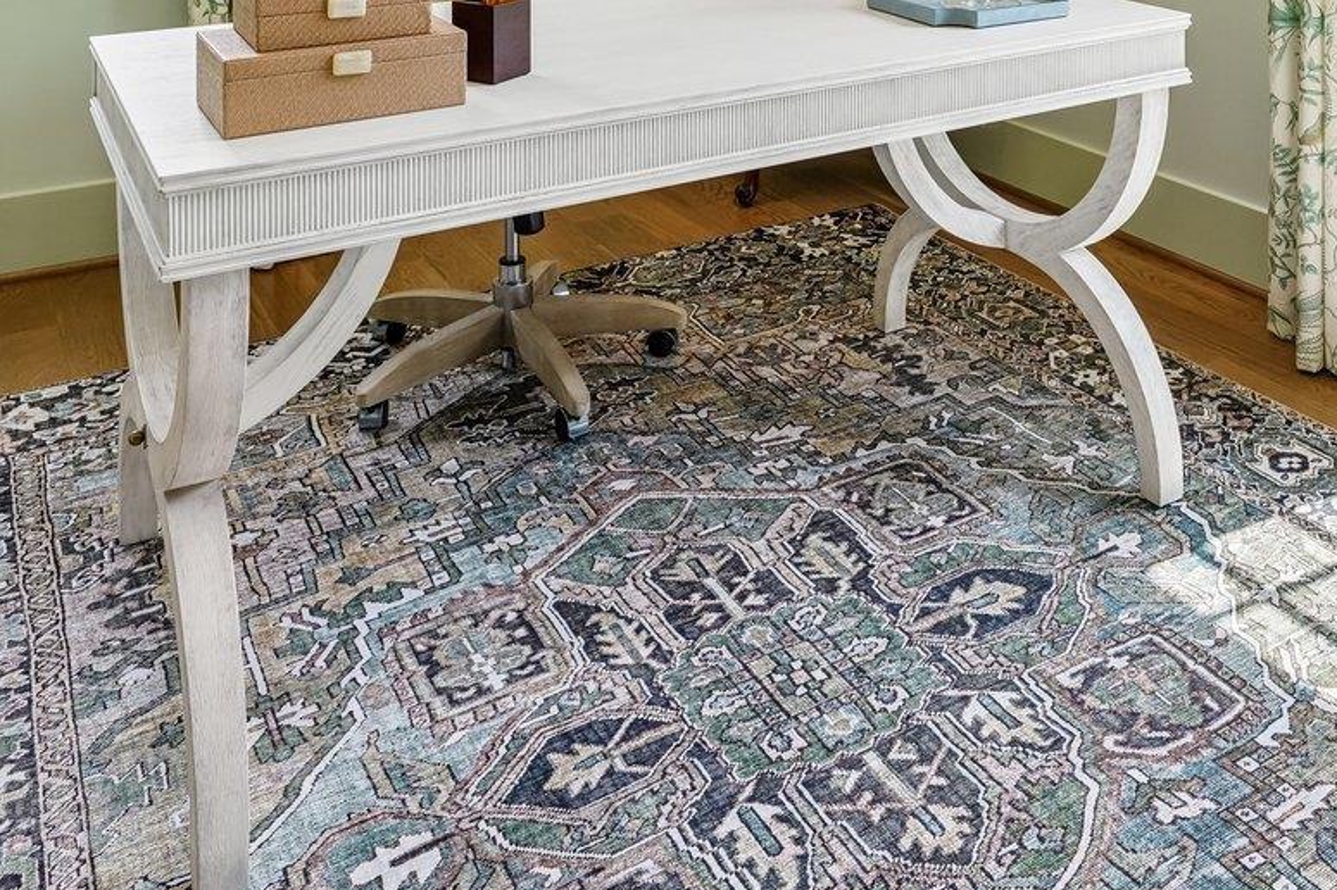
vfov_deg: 29.2
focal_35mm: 37
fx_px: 1373
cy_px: -260
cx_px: 800
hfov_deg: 51.6
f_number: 8
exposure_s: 1/80
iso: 400
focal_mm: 14
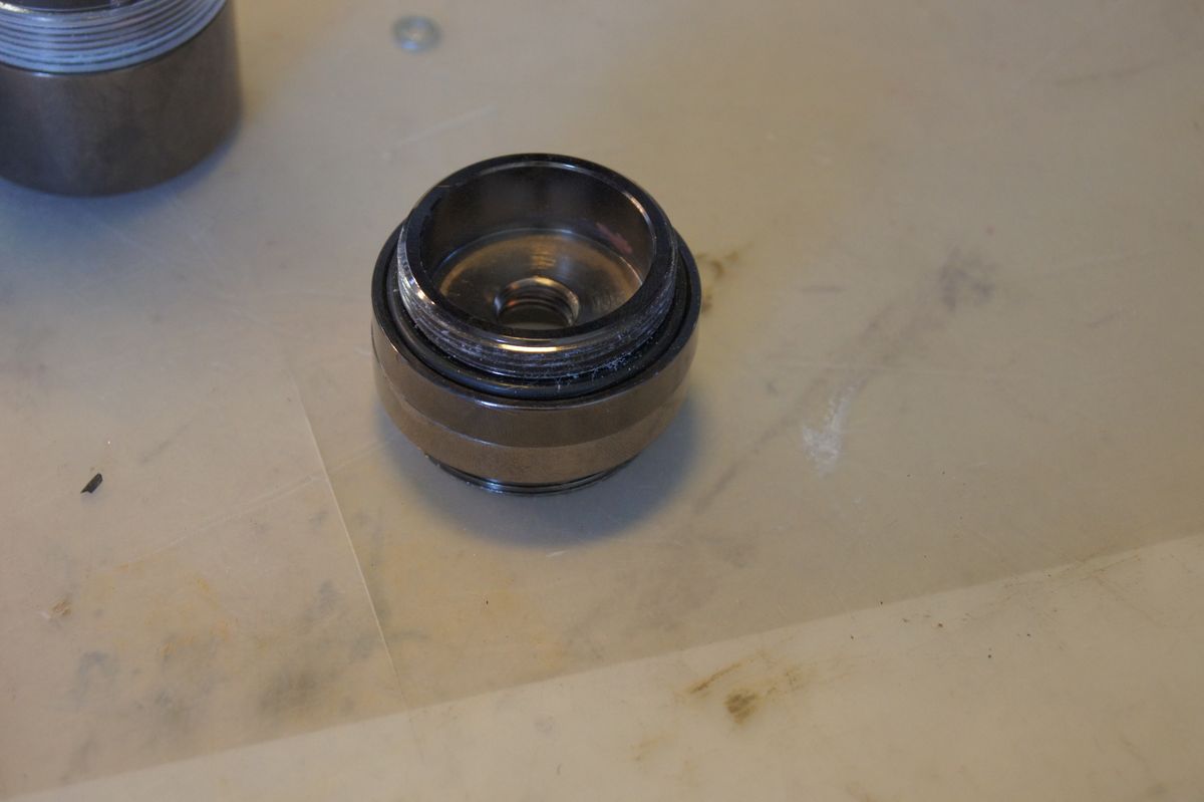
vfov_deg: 16.5
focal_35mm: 82
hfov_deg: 24.6
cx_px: 602
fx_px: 2758
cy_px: 401
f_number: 5.6
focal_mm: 55
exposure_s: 1/60
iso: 800
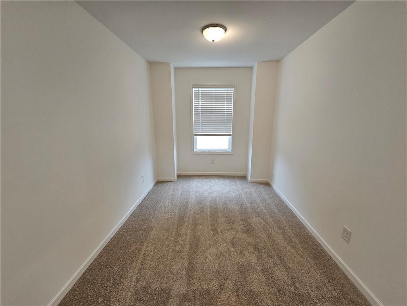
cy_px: 153
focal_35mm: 13
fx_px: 153
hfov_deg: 106.2
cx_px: 204
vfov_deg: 89.9
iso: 160
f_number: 2.2
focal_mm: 2.2
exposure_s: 1/60.2
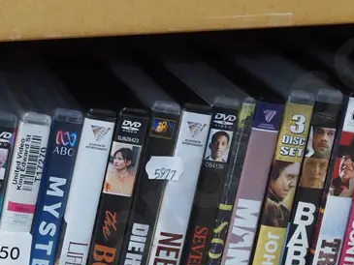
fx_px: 1494
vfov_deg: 10.1
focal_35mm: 146
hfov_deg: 13.5
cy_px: 263
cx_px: 93
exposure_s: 1/60
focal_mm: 26
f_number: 5.6
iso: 1600
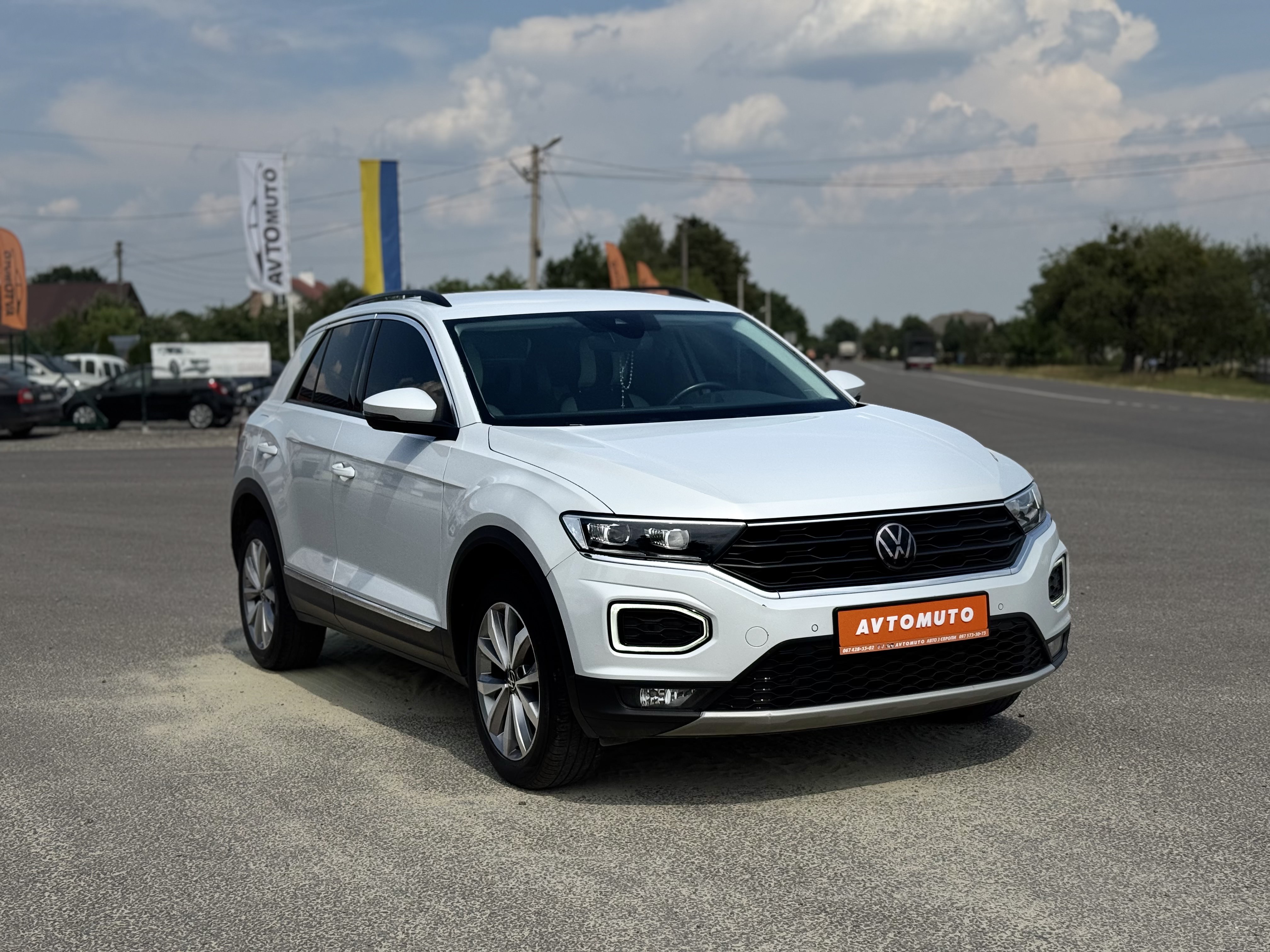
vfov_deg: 30.3
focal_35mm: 48
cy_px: 476
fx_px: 1761
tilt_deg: -3.6
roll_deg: +1.0
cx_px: 635
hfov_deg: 39.7
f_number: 1.78
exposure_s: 1/9009
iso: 64
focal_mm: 6.76
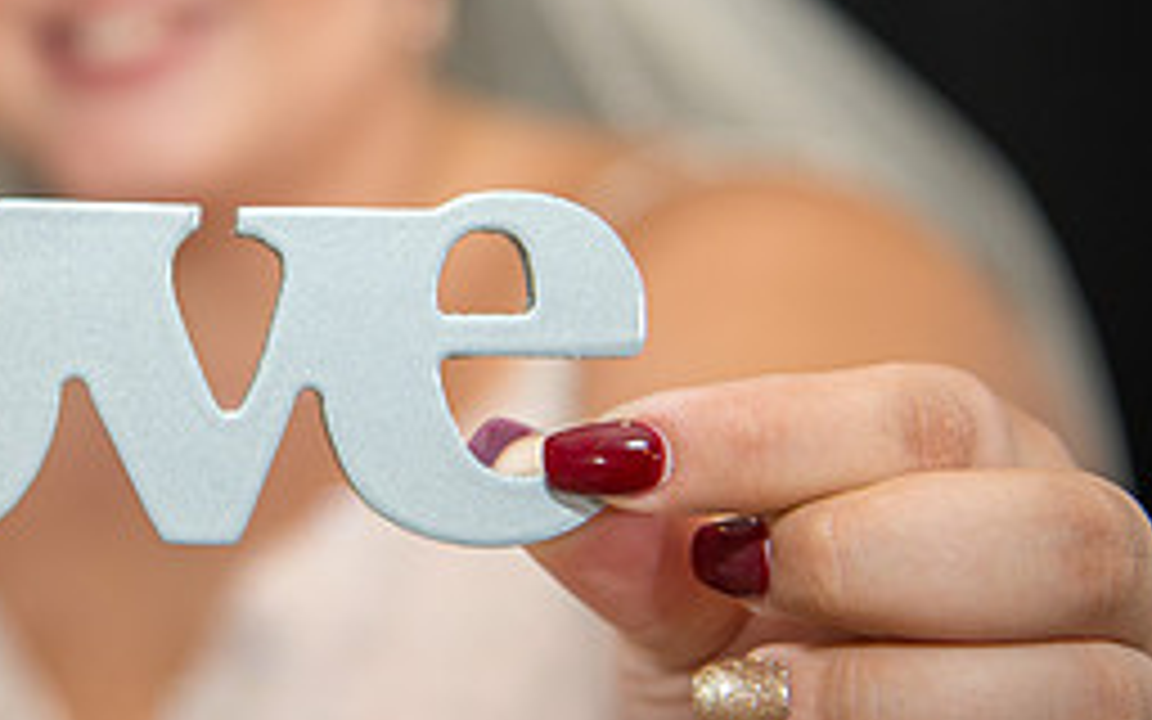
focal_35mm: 116
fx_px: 3642
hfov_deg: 17.6
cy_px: 249
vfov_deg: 11.3
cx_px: 34
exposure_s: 1/125
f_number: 2.8
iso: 400
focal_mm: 45
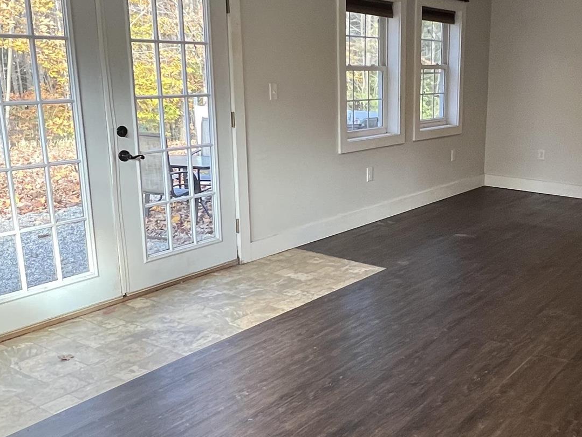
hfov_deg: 48.0
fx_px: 622
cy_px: 214
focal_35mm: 37
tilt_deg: -14.3
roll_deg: -2.3
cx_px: 444
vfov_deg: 38.7
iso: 200
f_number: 1.8
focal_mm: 1.57
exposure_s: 1/120
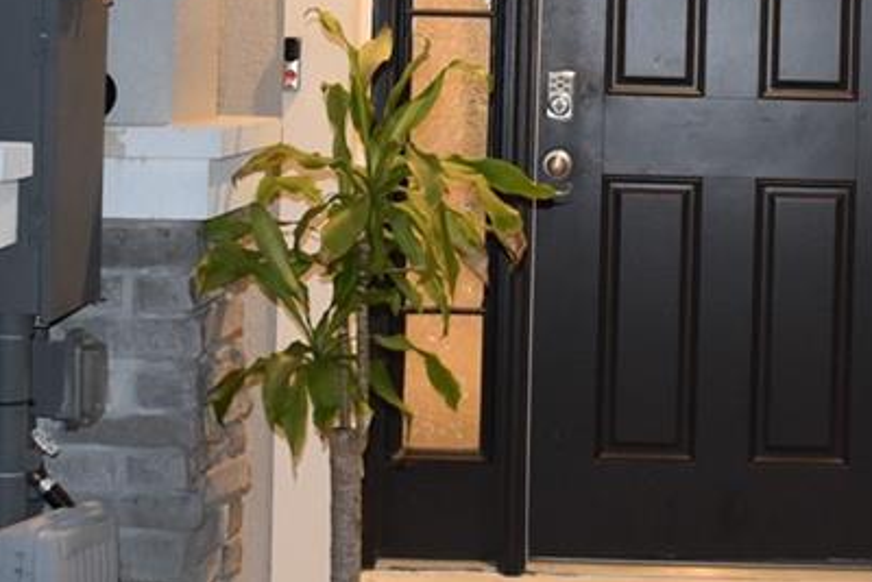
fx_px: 2617
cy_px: 48
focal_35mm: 108
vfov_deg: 12.6
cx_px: 730
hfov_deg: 18.7
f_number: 3.5
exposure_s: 1/30
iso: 1100
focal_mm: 18
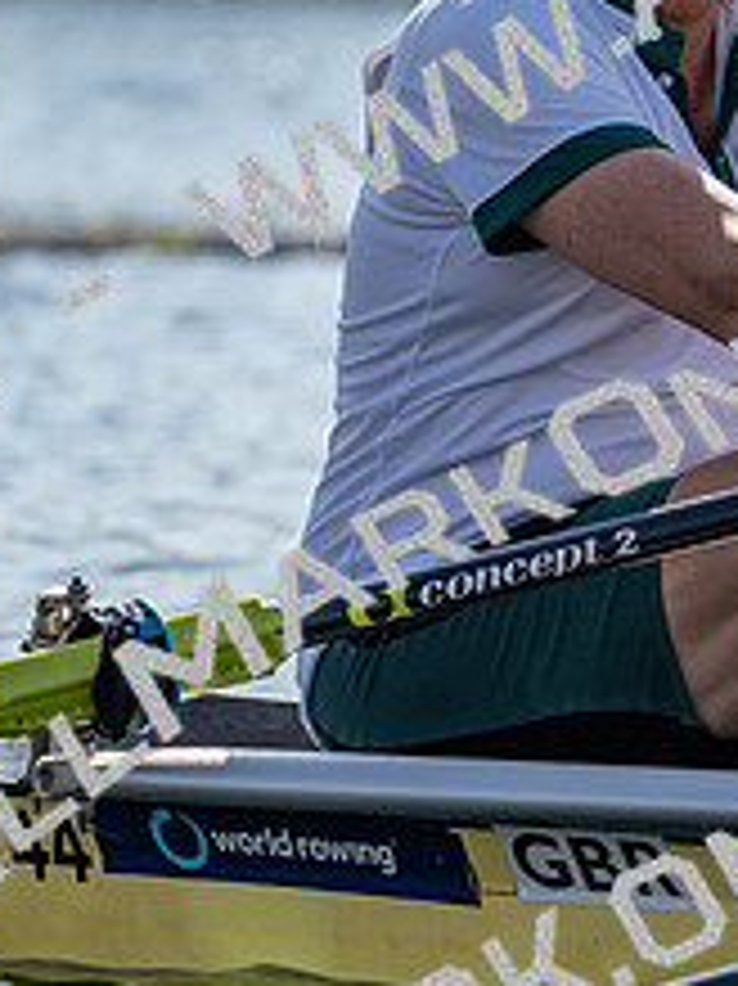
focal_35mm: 538
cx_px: 742
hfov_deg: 2.8
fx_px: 15308
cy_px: 272
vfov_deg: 3.7
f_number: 5.6
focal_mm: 211
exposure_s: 1/1600
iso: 160
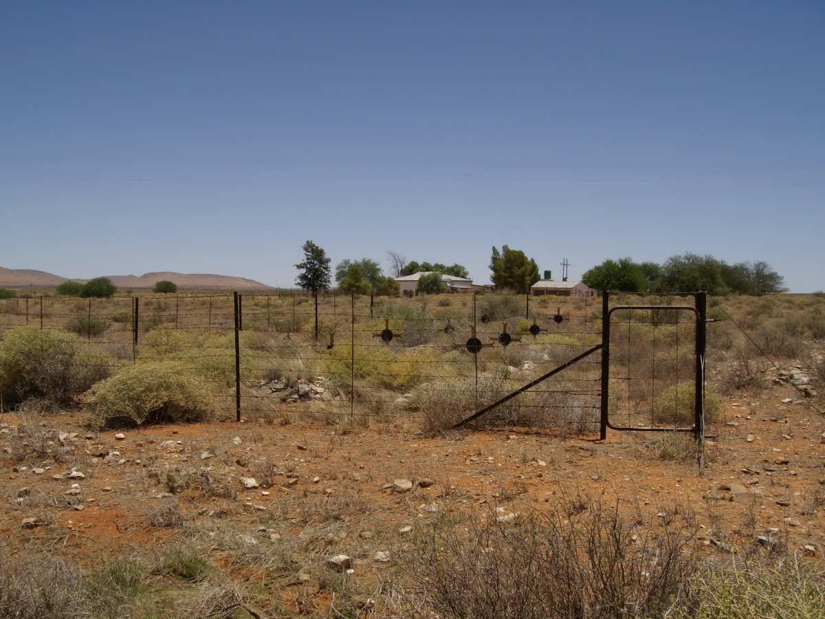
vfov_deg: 39.7
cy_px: 310
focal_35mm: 36
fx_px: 858
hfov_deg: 51.4
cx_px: 412
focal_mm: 6
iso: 80
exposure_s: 1/1000
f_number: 4.8
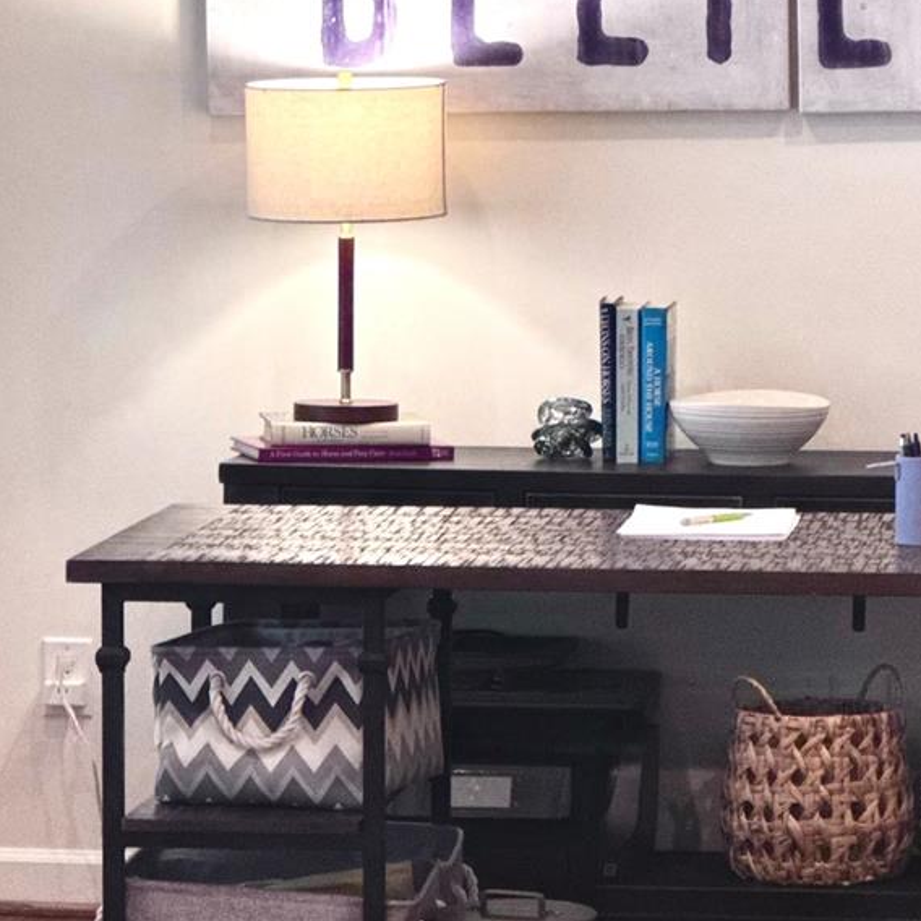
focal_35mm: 184
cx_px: 621
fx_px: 5539
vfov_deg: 9.5
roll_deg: +0.2
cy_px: 276
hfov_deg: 9.5
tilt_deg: -3.5
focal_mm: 9
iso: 320
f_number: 2.8
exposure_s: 1/60
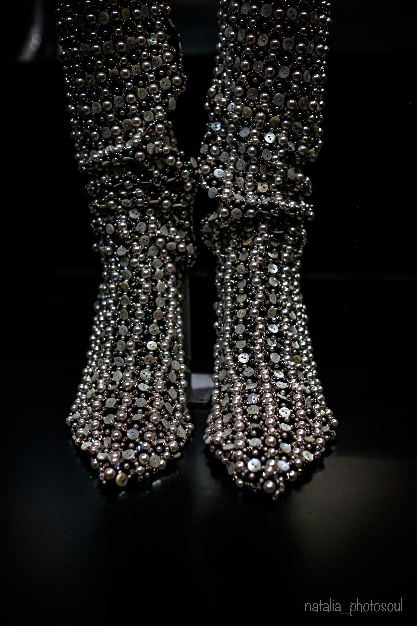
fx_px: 608
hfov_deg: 37.9
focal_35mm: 35
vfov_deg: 54.4
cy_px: 313
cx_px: 208
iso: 800
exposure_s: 1/180
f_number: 2
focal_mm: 23
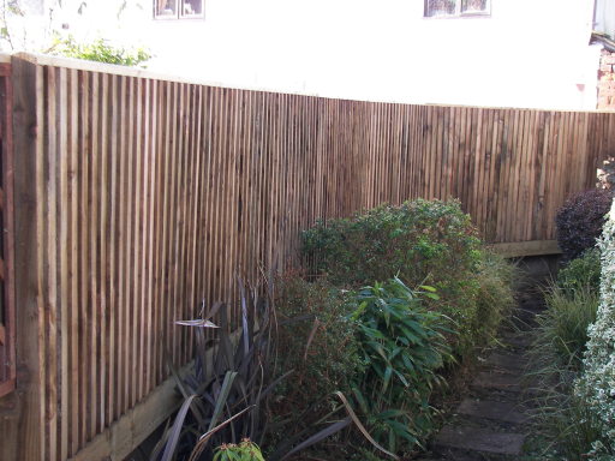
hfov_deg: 34.9
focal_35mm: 55
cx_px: 308
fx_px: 977
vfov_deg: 26.6
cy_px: 230
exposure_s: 1/50
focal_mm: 9.2
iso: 50
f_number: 2.8
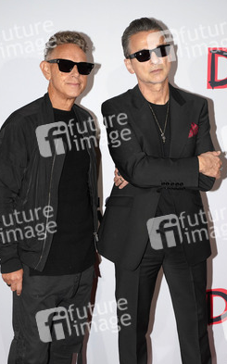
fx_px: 545
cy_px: 182
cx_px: 110
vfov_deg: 36.9
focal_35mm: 55
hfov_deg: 23.5
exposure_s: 1/100
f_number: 5.6
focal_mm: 53
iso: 640
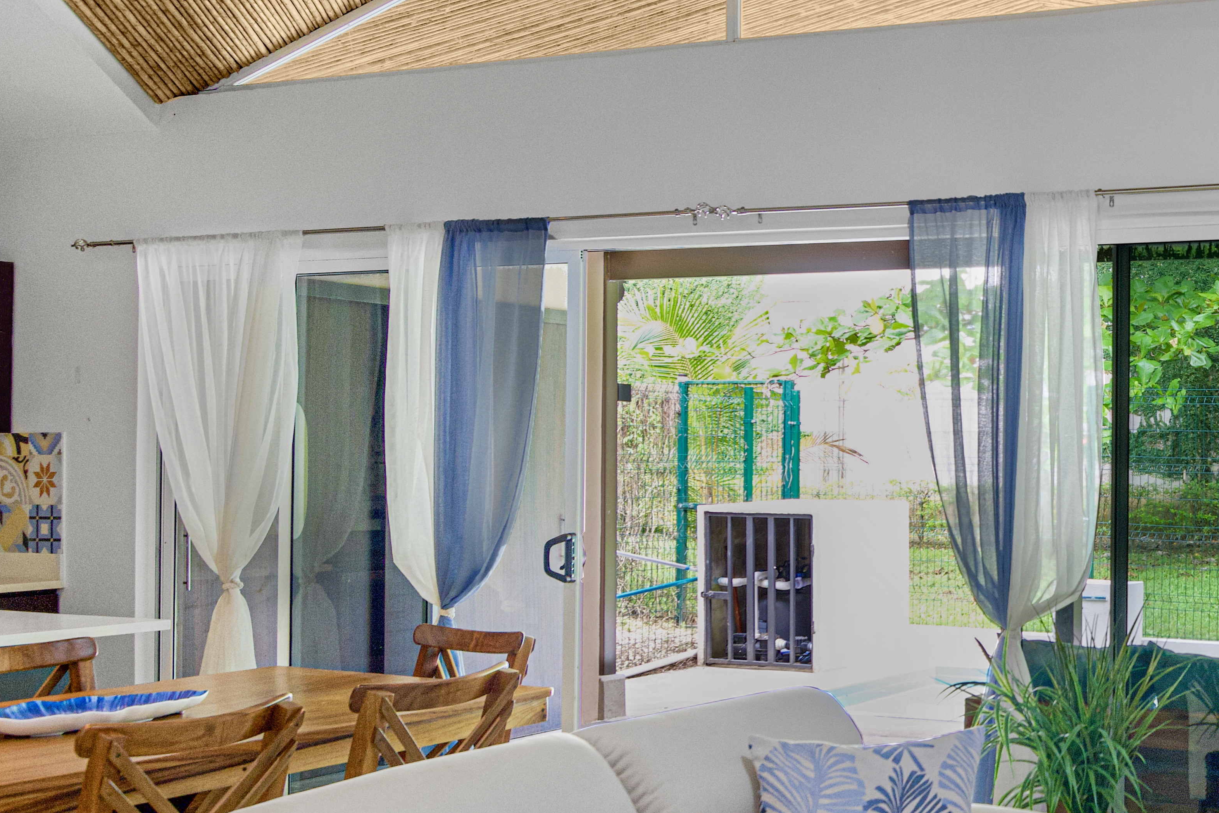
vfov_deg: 31.8
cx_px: 1310
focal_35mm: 42
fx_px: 1422
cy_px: 486
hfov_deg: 39.0
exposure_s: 1/25
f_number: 5.6
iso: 500
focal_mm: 16
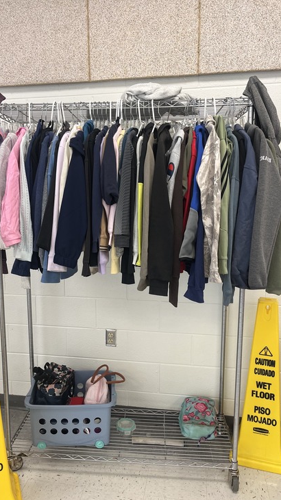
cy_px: 254
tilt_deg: -10.0
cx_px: 119
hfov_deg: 40.0
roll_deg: +0.3
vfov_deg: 66.1
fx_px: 385
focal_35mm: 29
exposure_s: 1/60
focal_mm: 5.1
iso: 64
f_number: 1.6
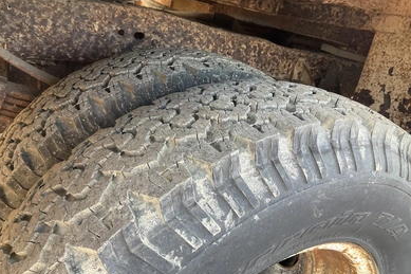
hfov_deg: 60.3
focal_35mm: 31
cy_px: 124
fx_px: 354
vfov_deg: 42.2
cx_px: 208
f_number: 1.8
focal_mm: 3
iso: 64
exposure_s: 1/110
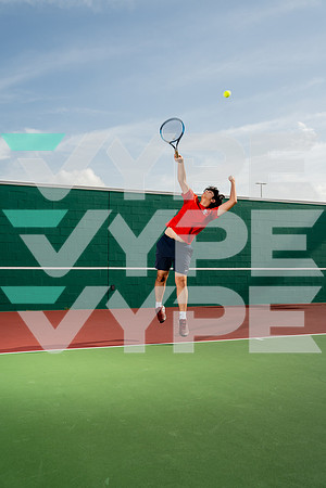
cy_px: 244
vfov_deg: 54.4
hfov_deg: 37.9
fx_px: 475
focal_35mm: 35
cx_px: 163
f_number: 5.6
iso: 100
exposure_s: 1/640
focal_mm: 35
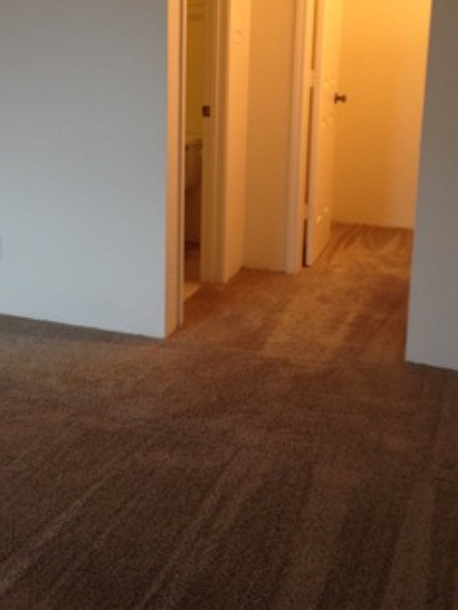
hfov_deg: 28.8
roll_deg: -0.8
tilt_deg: -13.0
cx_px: 133
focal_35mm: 50
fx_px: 881
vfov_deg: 37.7
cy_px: 198
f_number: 2.4
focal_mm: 4.12
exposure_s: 1/20
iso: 100
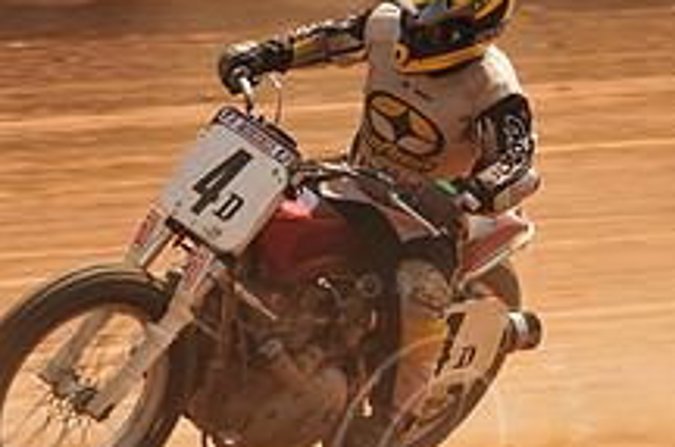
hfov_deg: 5.0
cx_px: 403
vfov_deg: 3.3
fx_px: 7801
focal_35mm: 417
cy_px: 172
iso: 200
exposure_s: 1/400
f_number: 10
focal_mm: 155
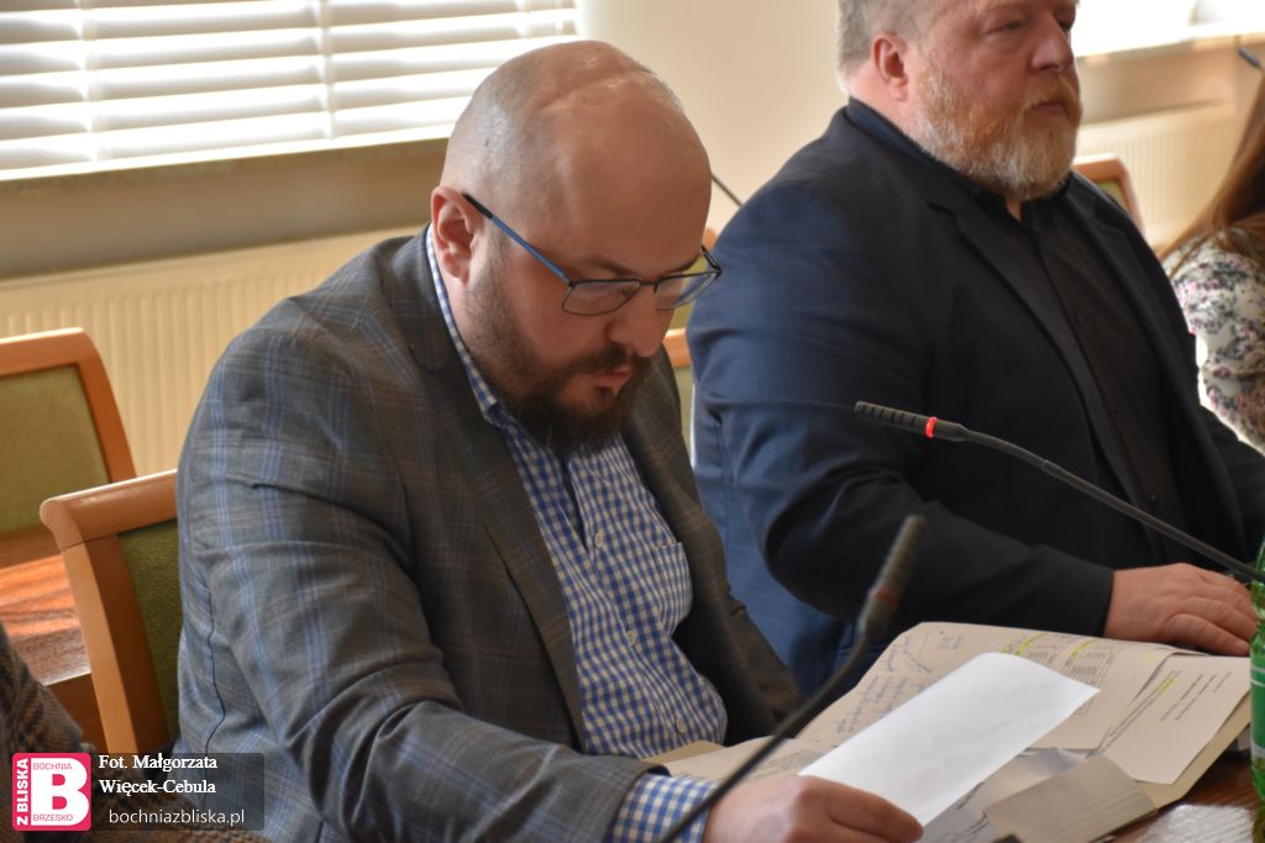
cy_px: 422
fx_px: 3268
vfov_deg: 14.7
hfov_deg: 21.9
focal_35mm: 93
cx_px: 632
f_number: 5
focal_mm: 62
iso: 800
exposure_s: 1/160
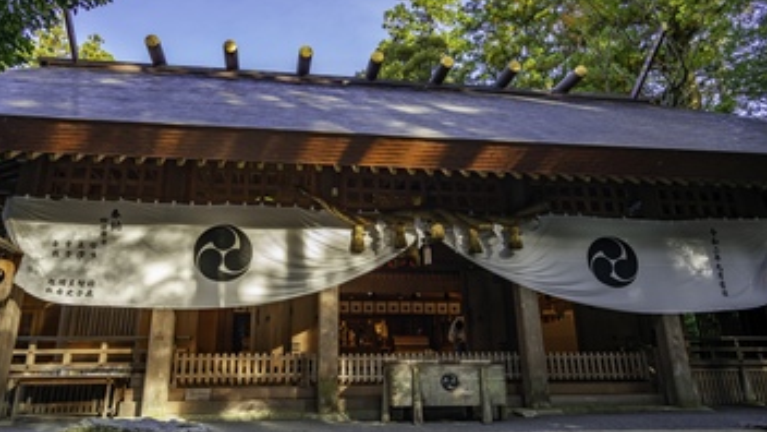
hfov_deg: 73.9
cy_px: 191
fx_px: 508
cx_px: 353
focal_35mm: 25
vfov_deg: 45.9
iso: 160
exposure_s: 1/60
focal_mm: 21
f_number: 5.6
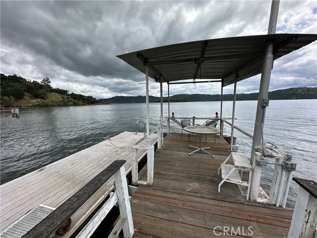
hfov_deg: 102.1
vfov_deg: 85.7
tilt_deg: -7.5
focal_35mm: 14
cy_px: 119
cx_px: 158
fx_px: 128
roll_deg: +1.8
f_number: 2.2
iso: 50
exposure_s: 1/1770
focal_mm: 2.22
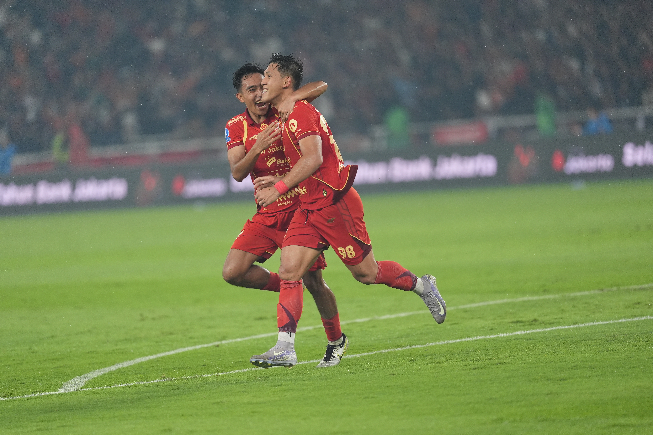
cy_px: 218
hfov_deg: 6.9
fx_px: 5441
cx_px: 326
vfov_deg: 4.6
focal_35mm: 300
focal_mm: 300
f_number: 2.8
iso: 2000
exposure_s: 1/2000
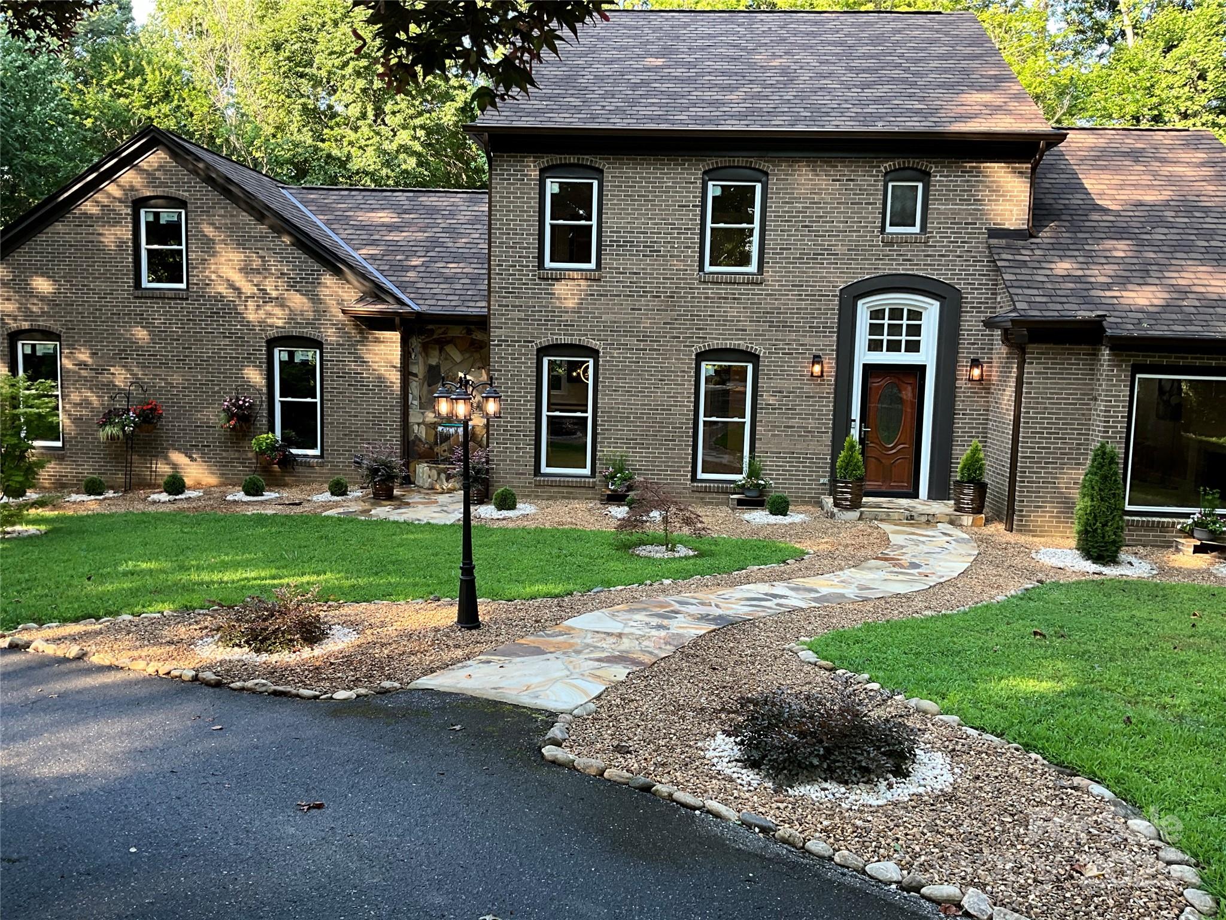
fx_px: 1027
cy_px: 460
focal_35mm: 29
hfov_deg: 61.7
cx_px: 613
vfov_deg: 48.2
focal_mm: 3
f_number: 1.8
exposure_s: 1/120
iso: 32
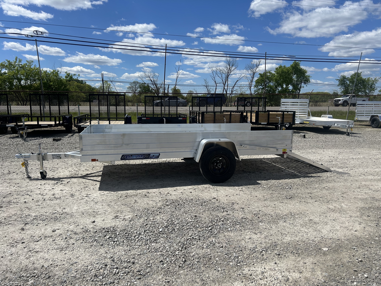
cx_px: 190
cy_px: 143
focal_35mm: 26
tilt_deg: -7.8
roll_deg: -0.2
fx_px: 286
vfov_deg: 53.1
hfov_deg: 67.3
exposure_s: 1/7463
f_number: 1.5
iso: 50
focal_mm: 5.7
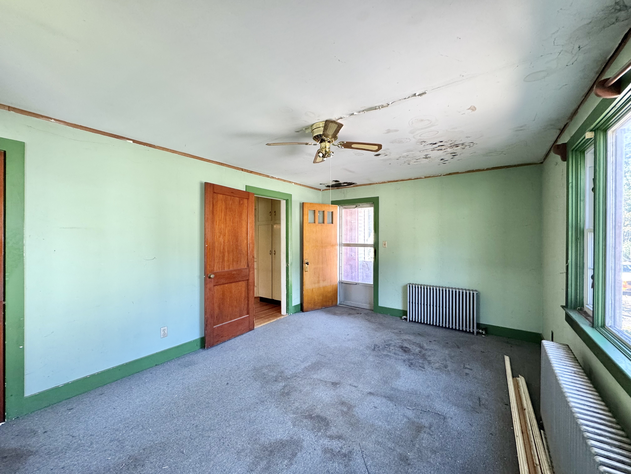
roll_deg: -0.5
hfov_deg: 102.1
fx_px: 255
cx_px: 316
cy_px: 237
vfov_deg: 85.7
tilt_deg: +0.0
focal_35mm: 14
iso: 250
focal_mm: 2.22
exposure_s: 1/99
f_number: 2.2
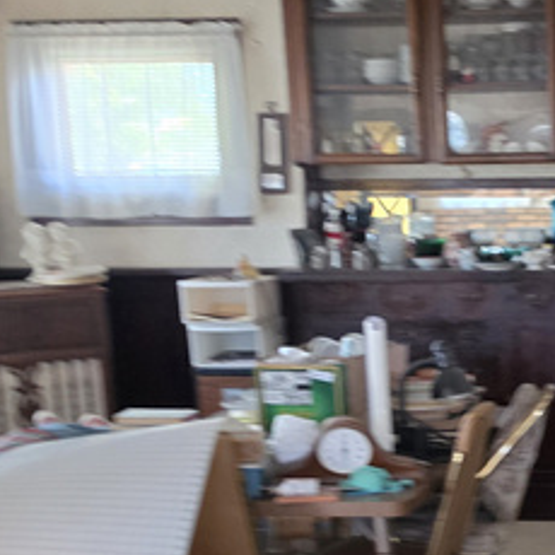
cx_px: 579
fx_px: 1233
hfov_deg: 24.0
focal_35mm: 68
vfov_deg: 24.8
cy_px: 468
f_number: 1.4
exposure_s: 1/58.1
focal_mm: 6.5
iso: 250
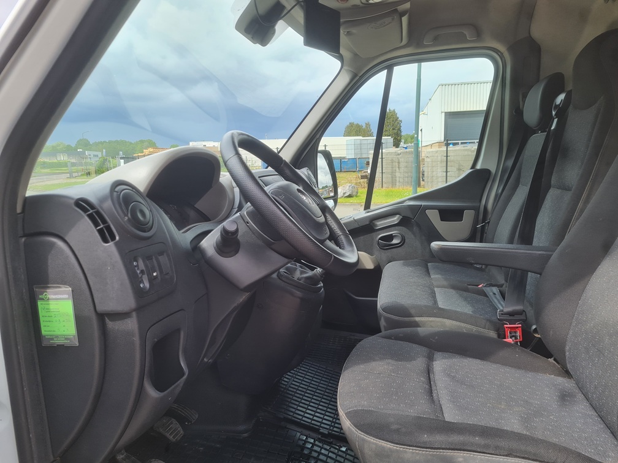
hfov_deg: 67.3
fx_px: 464
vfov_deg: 53.1
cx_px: 309
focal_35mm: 26
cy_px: 232
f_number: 1.8
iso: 50
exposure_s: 1/558
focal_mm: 5.4
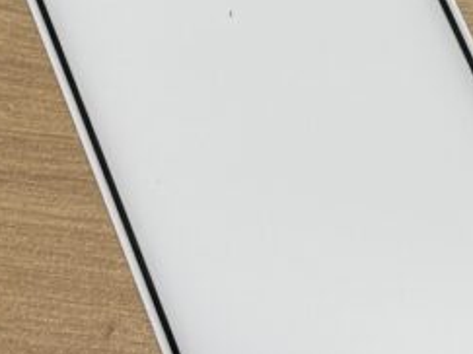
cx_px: 568
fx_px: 2759
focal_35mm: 202
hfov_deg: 9.7
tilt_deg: -61.3
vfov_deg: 7.2
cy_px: -195
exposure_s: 1/85
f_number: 1.78
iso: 125
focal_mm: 6.76
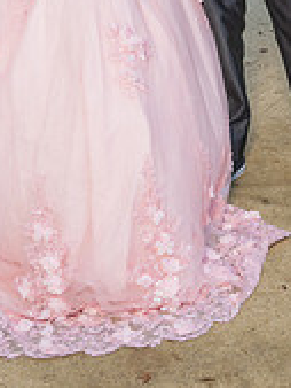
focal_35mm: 97
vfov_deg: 19.0
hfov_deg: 15.3
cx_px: 133
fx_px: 1086
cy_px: -85
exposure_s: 1/200
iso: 320
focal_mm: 38
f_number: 4.5
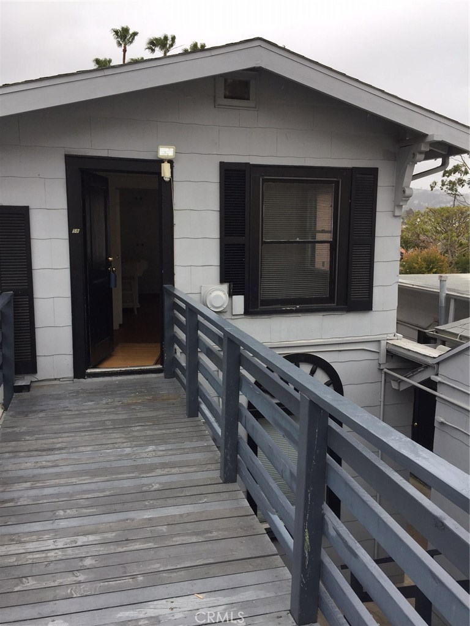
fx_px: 525
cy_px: 313
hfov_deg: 48.2
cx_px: 235
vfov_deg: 61.7
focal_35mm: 29
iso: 32
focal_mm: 4.15
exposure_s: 1/430
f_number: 2.2
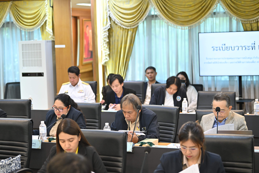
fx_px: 540
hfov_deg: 27.0
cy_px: 86
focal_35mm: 75
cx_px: 130
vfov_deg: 18.2
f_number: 2.8
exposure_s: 1/125
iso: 1600
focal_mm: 75
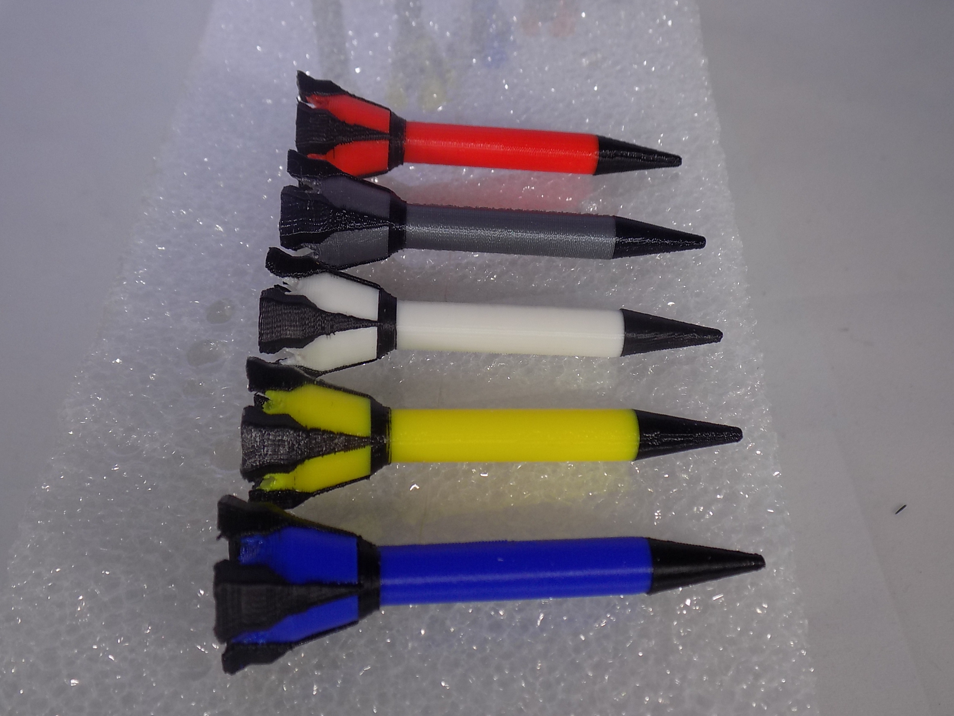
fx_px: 1020
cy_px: 358
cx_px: 477
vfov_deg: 38.7
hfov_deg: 50.1
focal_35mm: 37
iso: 80
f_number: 3.5
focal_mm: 6.6
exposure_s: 1/125
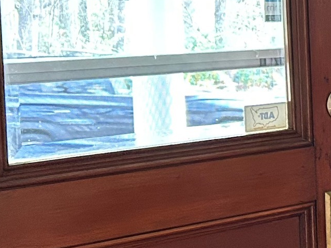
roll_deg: +0.9
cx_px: 749
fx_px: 1195
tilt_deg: -3.2
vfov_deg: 11.8
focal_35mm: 125
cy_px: 76
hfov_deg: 12.8
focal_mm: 5.7
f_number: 1.5
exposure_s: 1/60
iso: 400
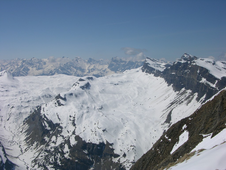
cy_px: 85
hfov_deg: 44.8
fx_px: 274
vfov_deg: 34.3
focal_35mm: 42
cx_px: 113
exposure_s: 1/466
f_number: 7.3
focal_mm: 10.7
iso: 50
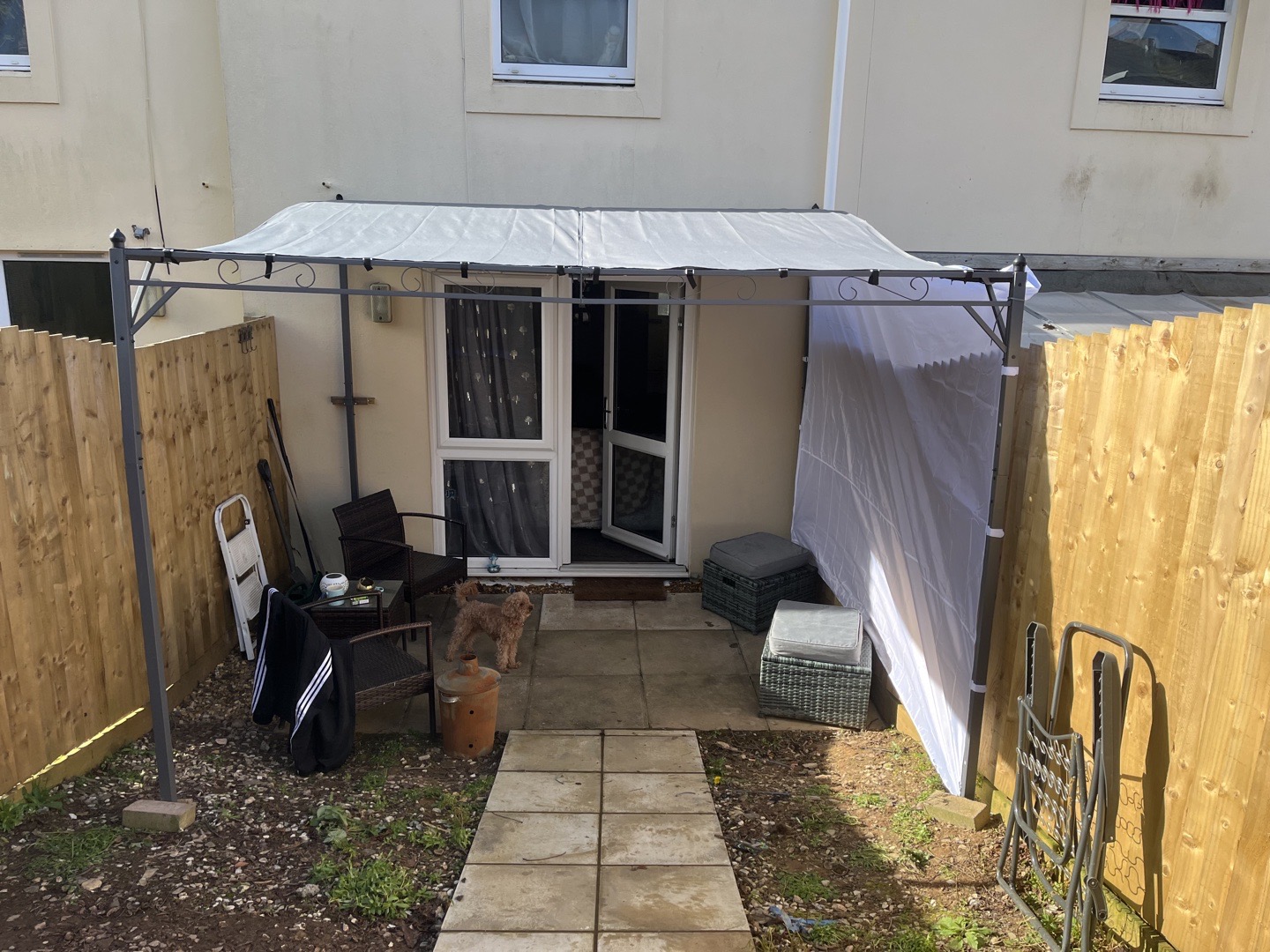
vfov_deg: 53.1
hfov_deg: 67.3
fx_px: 954
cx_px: 635
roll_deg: -1.7
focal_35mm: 26
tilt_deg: -13.8
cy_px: 476
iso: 50
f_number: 1.6
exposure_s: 1/992
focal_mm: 5.1
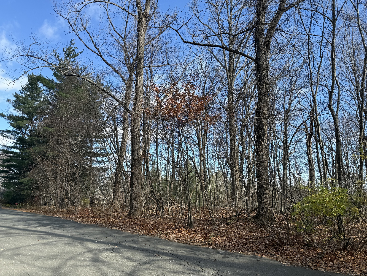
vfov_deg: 56.8
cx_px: 184
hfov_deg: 71.6
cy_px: 138
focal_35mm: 24
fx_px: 254
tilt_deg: +11.1
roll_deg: +0.1
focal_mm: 6.76
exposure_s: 1/1385
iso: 80
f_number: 1.78
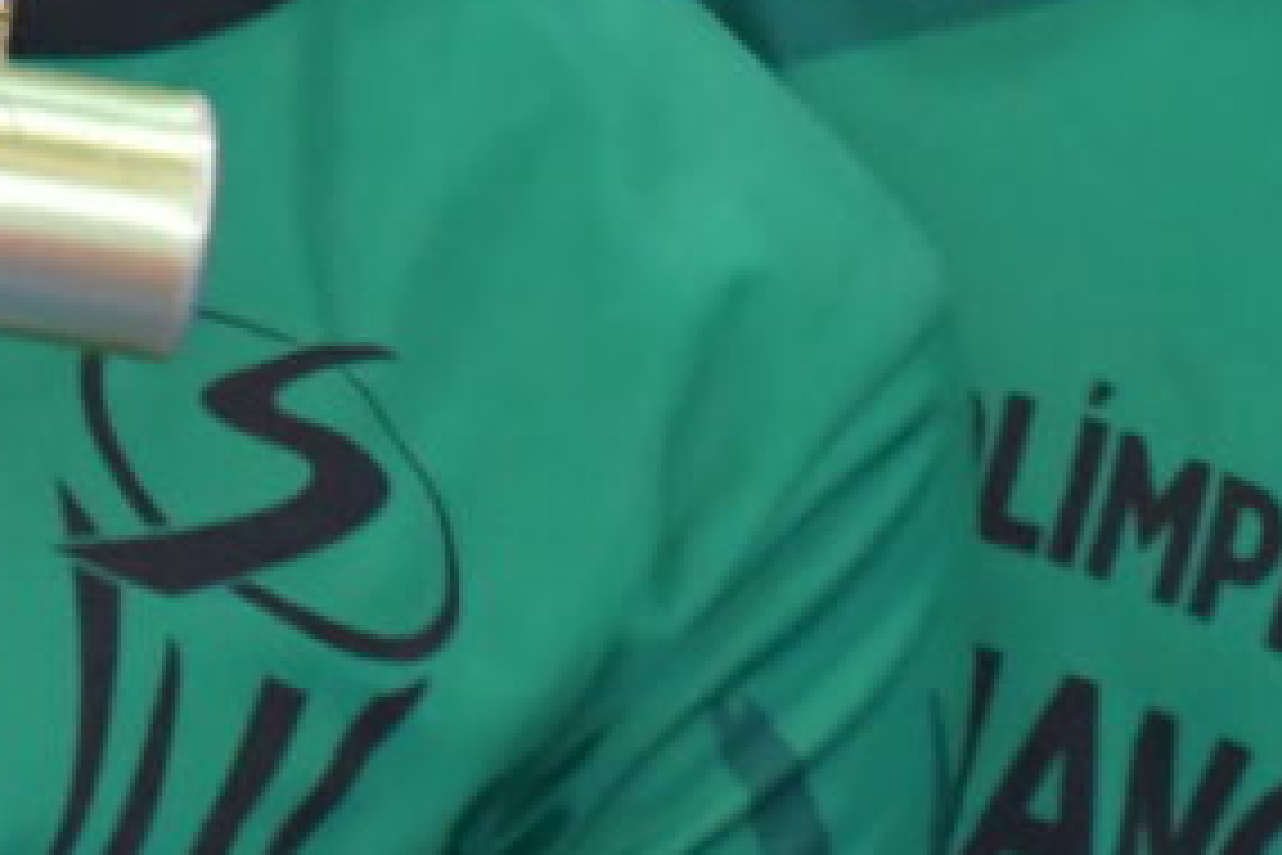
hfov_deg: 2.3
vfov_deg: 1.5
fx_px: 32332
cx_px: 2384
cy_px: 508
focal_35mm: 908
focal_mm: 90
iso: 3200
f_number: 5.3
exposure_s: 1/100
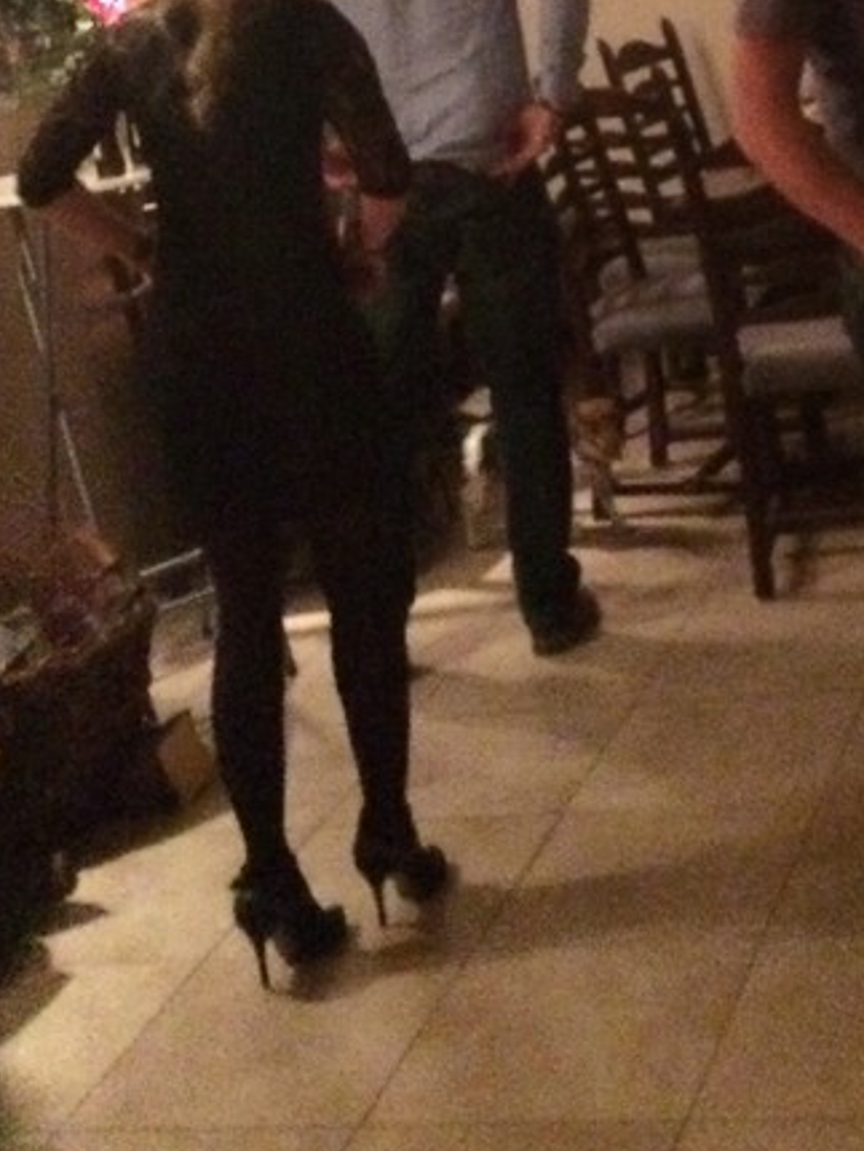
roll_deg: +10.9
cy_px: -96
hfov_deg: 21.2
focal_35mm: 69
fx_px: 2294
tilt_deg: +2.4
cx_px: 618
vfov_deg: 26.1
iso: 1600
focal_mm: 4.15
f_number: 2.2
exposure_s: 1/17
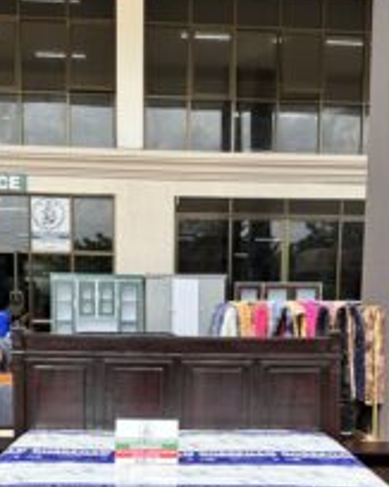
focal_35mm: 46
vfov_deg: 39.2
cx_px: 177
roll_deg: -0.9
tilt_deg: -5.2
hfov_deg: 32.7
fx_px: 662
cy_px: 368
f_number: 1.78
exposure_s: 1/1949
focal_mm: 6.86
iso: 80
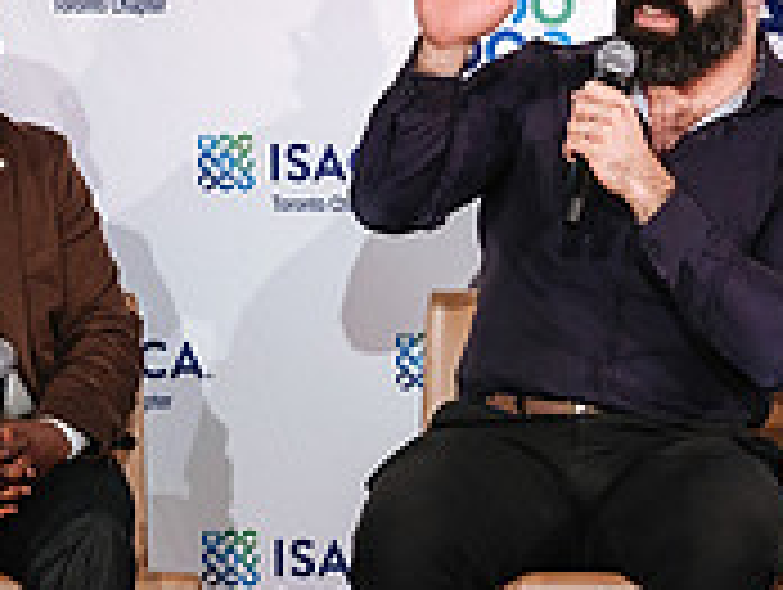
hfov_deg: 3.7
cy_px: 306
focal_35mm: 533
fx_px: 12073
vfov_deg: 2.8
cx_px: 571
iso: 800
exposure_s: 1/80
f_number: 2.8
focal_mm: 102.2
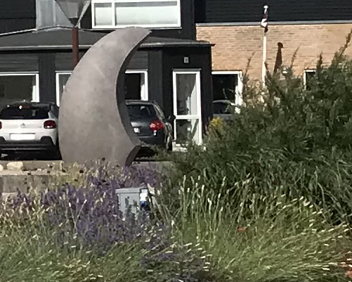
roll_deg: +1.0
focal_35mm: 220
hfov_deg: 7.2
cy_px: 59
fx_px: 2292
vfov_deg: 7.0
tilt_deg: +0.0
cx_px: -886
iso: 20
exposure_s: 1/3546
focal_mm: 3.99
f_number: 1.8
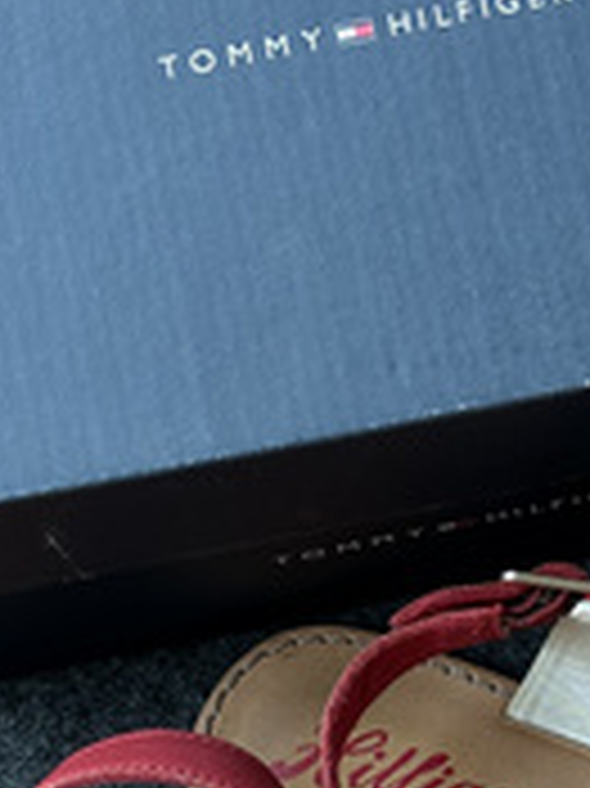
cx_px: 601
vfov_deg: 14.2
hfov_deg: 10.7
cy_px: 747
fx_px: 3117
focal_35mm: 137
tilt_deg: -74.7
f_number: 1.78
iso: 80
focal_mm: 6.86
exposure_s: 1/119
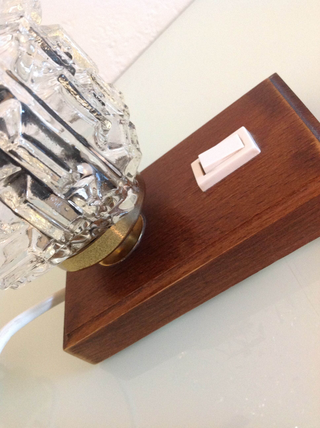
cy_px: 214
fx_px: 433
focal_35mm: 35
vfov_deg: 52.7
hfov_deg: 40.6
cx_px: 160
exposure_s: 1/15
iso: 250
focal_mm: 4.28
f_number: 2.4
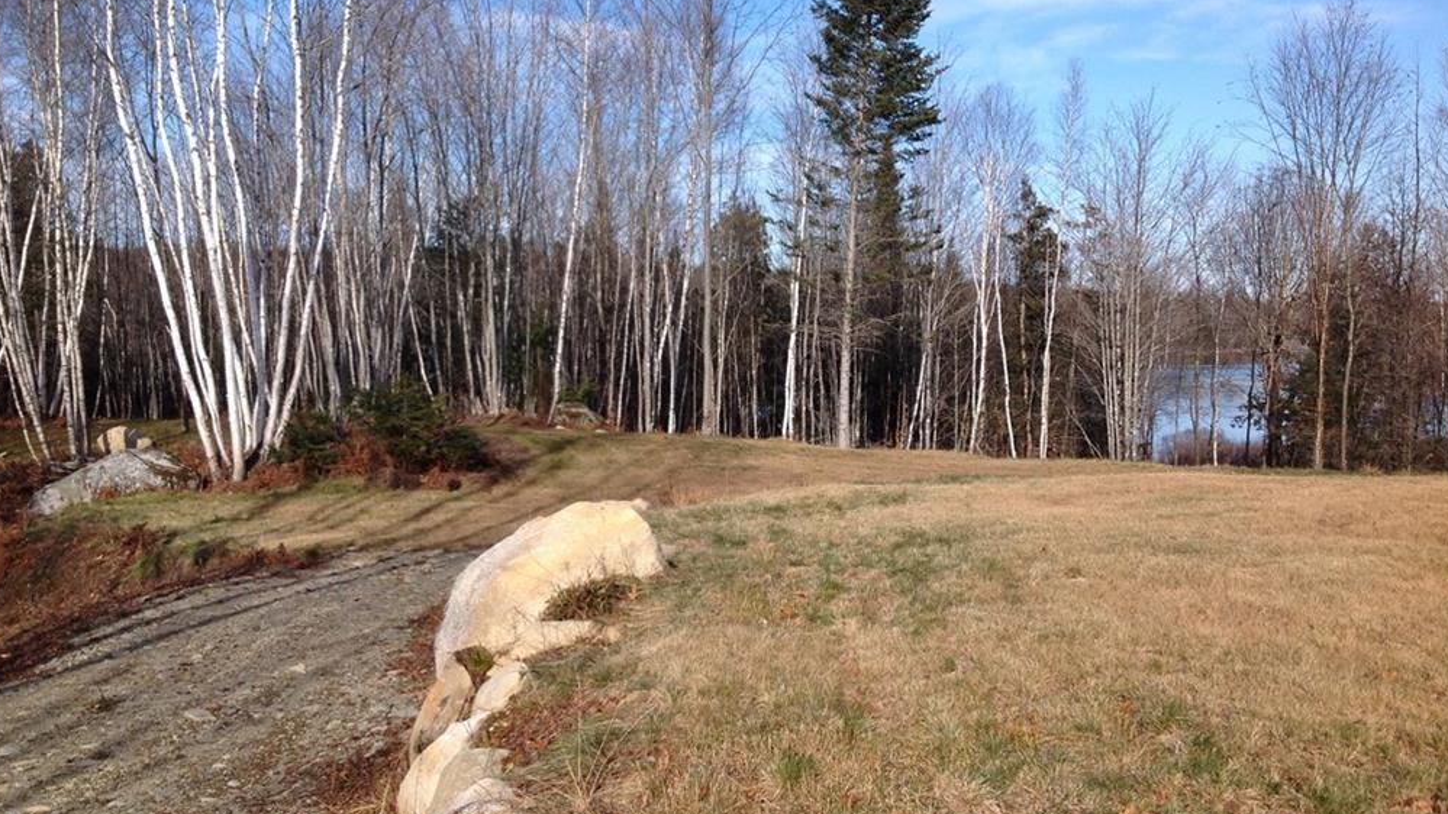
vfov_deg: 30.4
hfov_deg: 51.6
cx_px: 723
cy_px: 391
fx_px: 1497
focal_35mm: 39
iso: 50
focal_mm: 4.28
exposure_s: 1/1439
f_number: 2.4
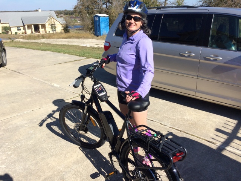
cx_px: 120
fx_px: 202
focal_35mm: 29
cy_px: 90
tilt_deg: -23.1
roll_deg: +0.8
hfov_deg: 61.7
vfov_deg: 48.2
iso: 32
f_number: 2.2
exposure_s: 1/2053
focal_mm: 4.15
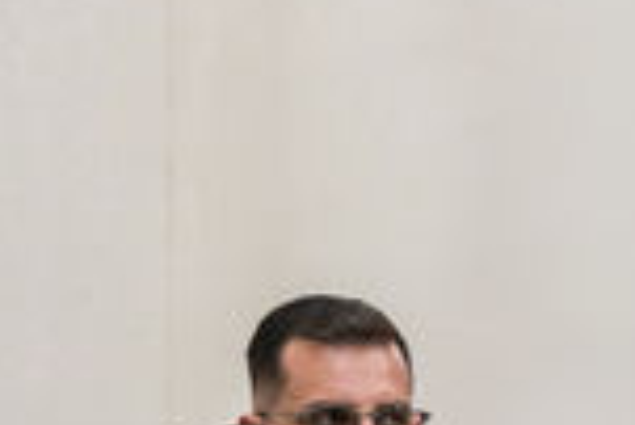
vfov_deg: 3.2
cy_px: 368
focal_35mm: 426
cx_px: -1421
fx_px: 7521
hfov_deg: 4.6
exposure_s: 1/125
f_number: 2.8
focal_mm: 63
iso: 1600
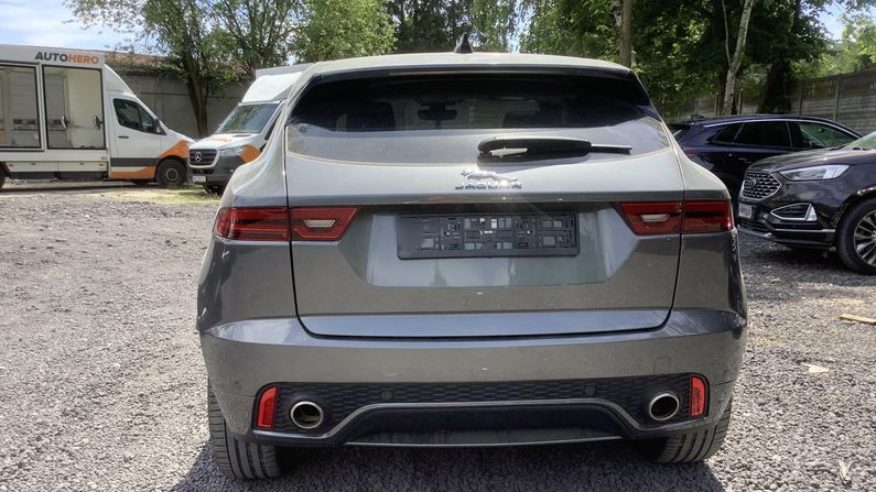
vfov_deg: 34.5
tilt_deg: -7.6
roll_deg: -1.2
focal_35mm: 34
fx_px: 790
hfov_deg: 58.0
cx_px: 440
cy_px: 296
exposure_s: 1/364
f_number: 2.4
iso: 25
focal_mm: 3.3
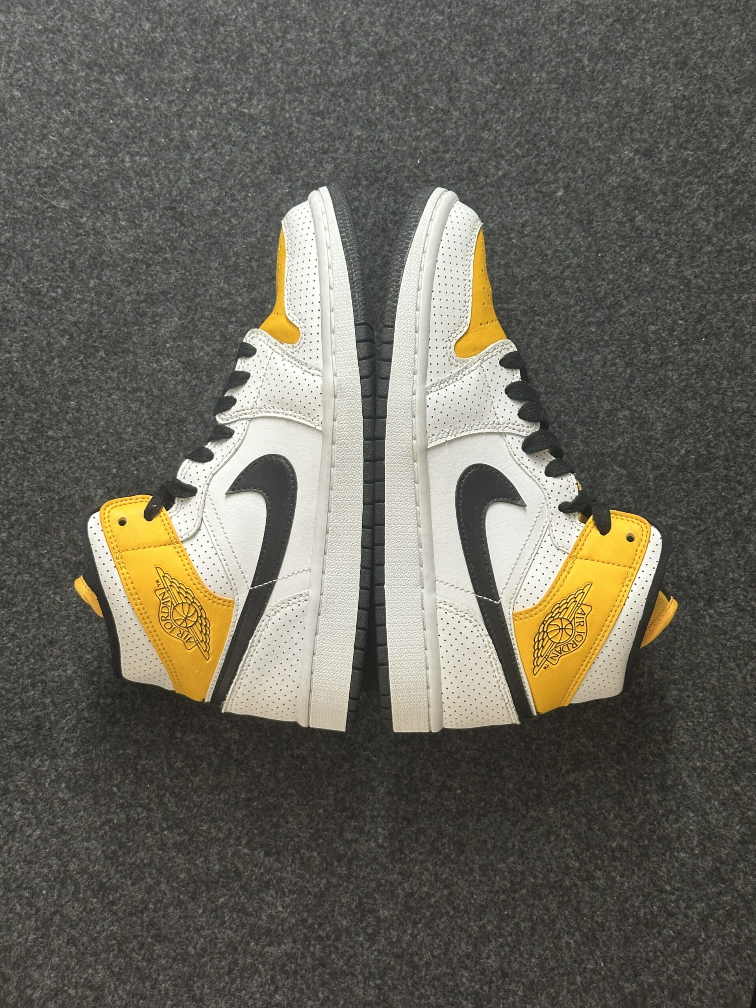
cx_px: 378
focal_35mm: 48
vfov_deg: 39.7
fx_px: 1398
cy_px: 504
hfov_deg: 30.3
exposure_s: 1/33
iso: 200
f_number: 1.78
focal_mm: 6.86
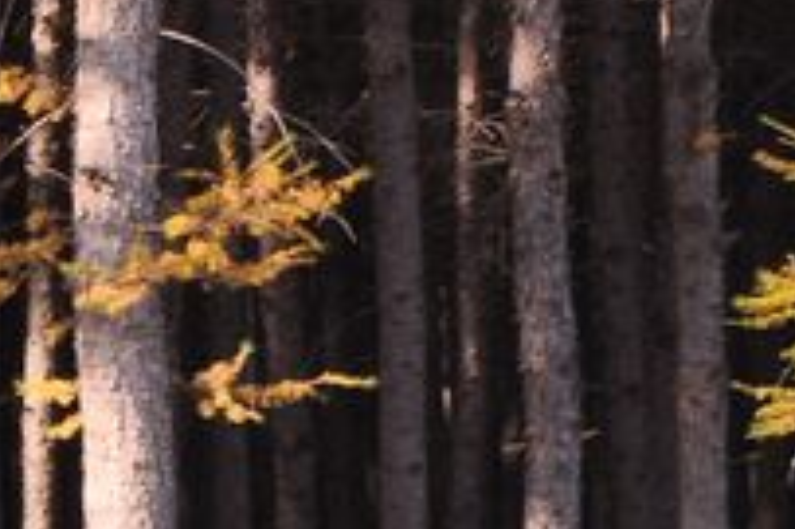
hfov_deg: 3.9
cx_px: -830
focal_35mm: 530
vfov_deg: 2.6
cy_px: 364
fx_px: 11694
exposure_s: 1/40
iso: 200
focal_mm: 70
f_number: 14
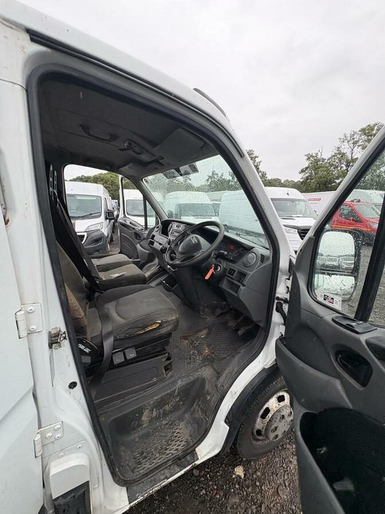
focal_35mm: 14
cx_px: 192
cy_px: 257
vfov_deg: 102.1
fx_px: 208
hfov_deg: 85.7
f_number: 2.2
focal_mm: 2.22
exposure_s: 1/134
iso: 125
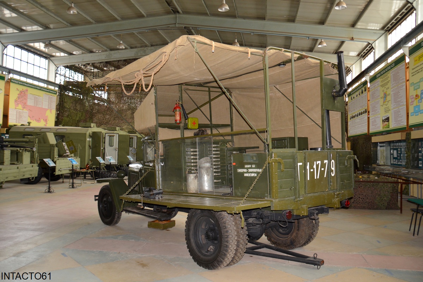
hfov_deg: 57.2
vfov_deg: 40.0
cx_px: 212
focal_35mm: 33
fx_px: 388
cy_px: 141
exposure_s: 1/60
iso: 450
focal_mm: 22
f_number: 3.8
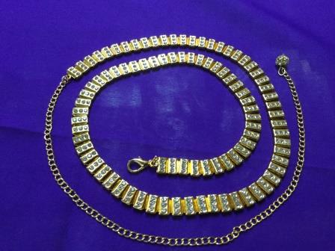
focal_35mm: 31
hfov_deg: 58.4
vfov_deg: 45.4
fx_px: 300
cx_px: 168
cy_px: 126
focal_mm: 3.3
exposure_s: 1/30
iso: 125
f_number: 2.4
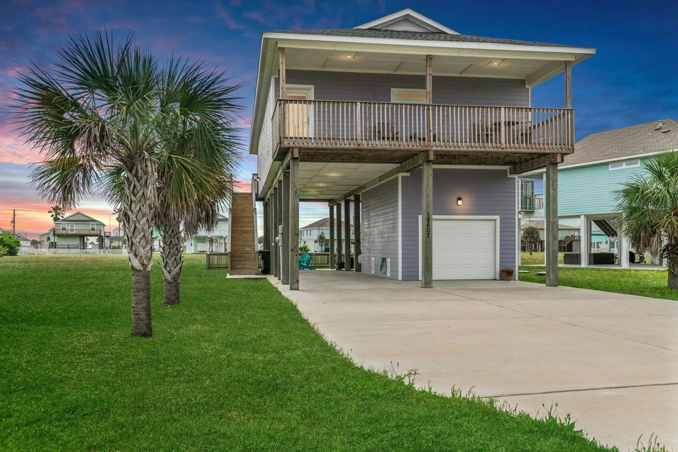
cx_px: 339
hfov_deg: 58.7
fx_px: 603
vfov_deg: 41.1
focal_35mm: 32
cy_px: 226
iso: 160
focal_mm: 32
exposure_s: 1/160
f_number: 9
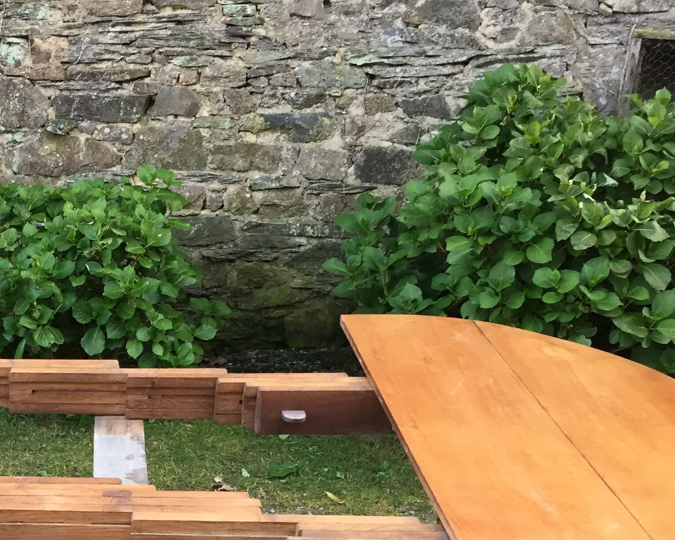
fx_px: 1219
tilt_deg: -22.9
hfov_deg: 29.7
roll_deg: -0.7
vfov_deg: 24.3
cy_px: 486
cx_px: 74
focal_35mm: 61
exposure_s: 1/33
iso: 50
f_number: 2.2
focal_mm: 4.15
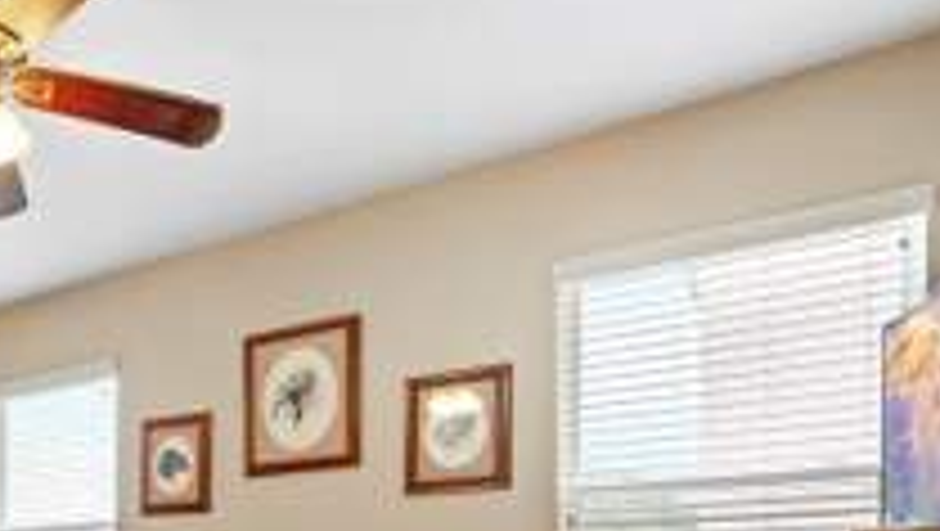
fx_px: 898
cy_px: 614
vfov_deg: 29.1
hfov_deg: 46.8
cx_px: 13
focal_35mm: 36
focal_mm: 15
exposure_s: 1/2
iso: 100
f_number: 8
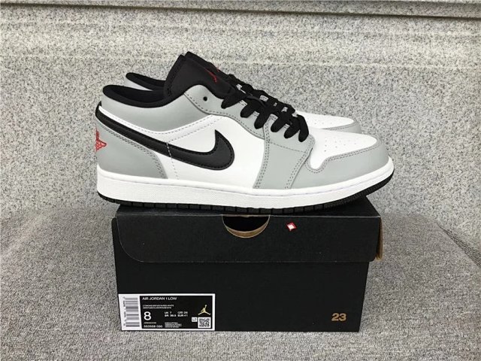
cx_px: 240
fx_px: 431
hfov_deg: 58.4
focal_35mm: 31
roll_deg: -1.3
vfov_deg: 45.4
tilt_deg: -19.4
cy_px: 180
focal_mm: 3.3
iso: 25
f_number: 2.4
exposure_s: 1/100
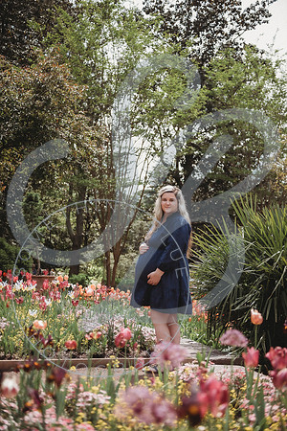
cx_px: 144
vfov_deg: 39.6
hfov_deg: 27.0
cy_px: 216
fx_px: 598
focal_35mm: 50
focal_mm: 50
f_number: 2.8
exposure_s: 1/500
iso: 50
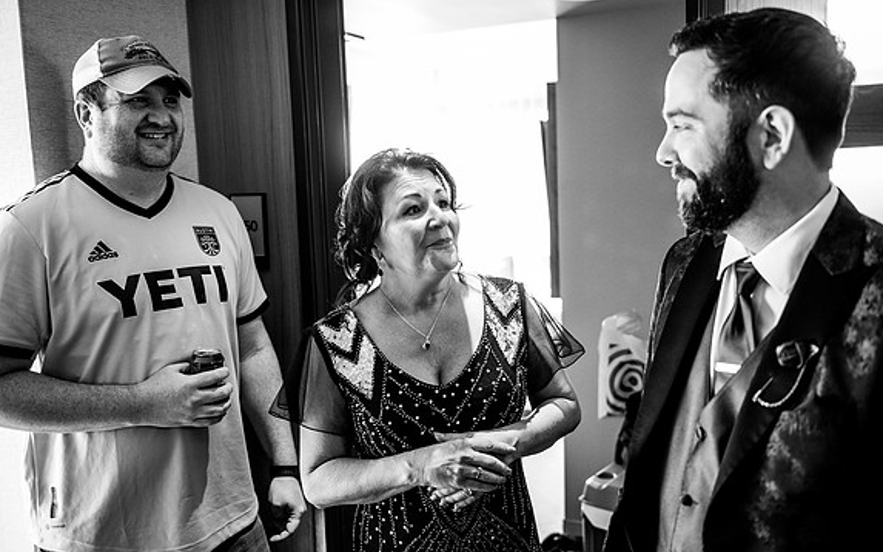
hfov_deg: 58.1
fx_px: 794
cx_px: 441
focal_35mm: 33
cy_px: 266
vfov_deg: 38.3
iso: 400
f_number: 2.8
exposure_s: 1/125
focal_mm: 32
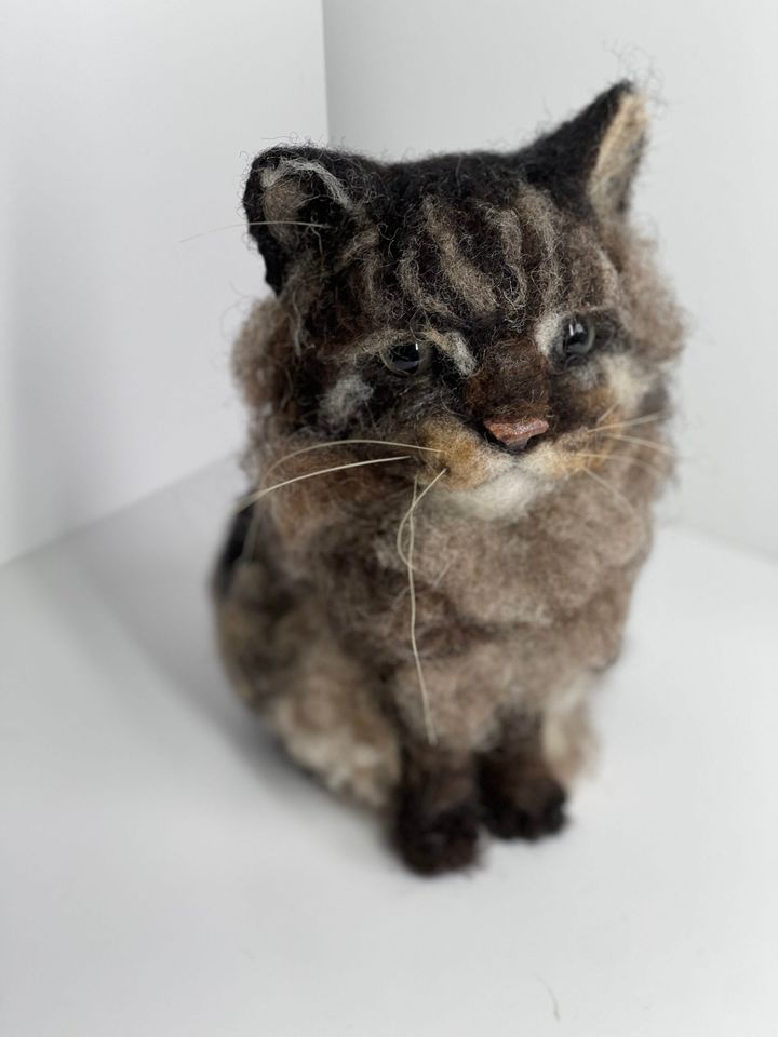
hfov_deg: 22.9
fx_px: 1918
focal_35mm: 64
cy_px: 518
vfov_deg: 30.3
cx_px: 389
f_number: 2.2
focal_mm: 7.5
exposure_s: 1/73
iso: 32
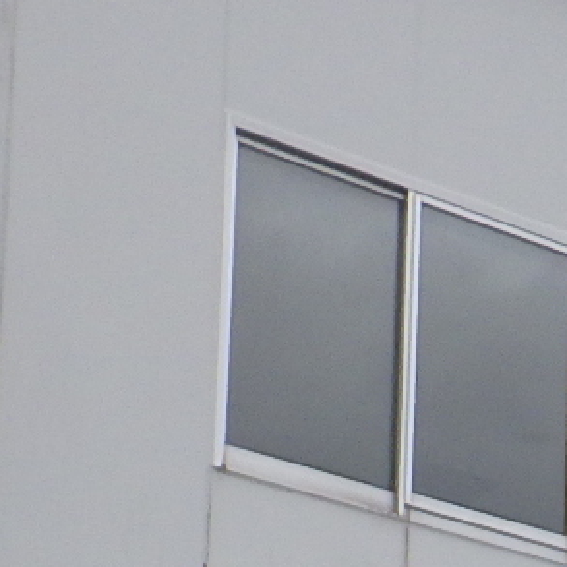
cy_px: 1225
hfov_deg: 9.0
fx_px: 3206
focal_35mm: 173
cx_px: 1417
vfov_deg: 9.3
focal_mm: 5
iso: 125
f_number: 4.2
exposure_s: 1/640
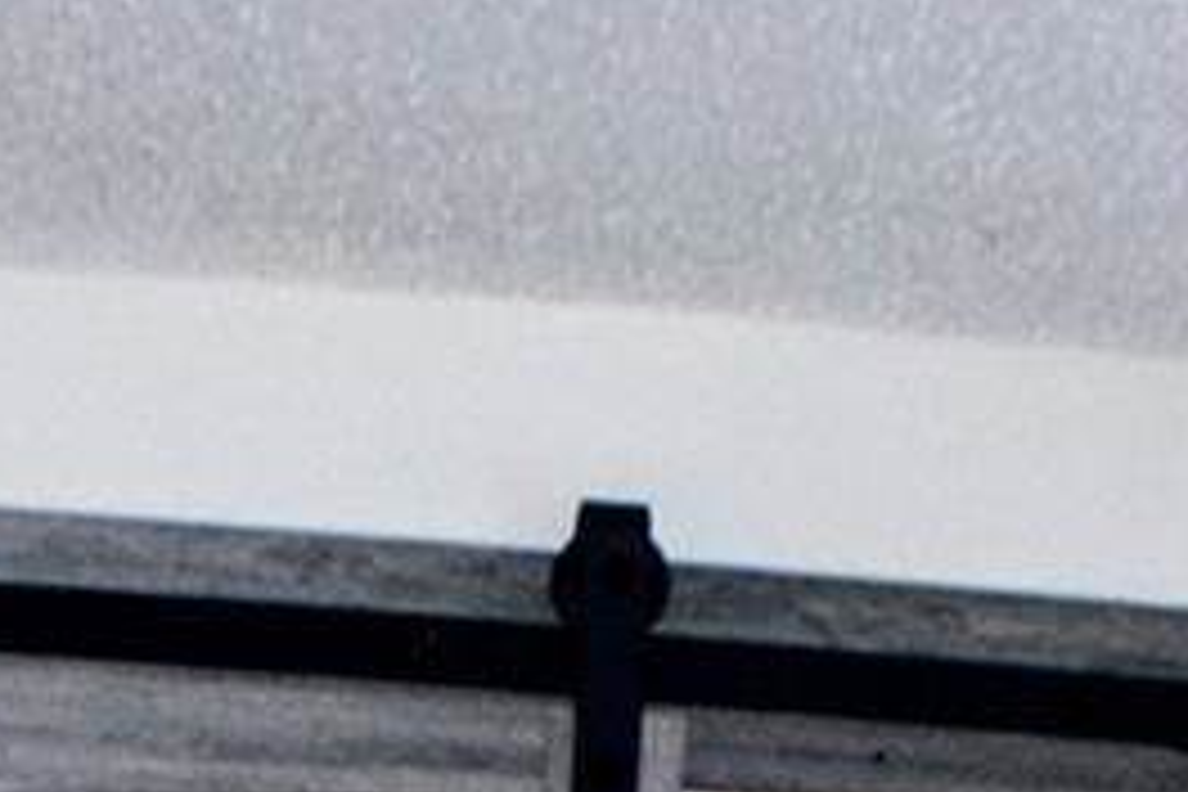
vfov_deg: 6.2
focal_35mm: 209
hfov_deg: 9.8
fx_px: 6897
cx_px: 302
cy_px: 2200
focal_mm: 23
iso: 1400
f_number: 3.8
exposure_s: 1/60
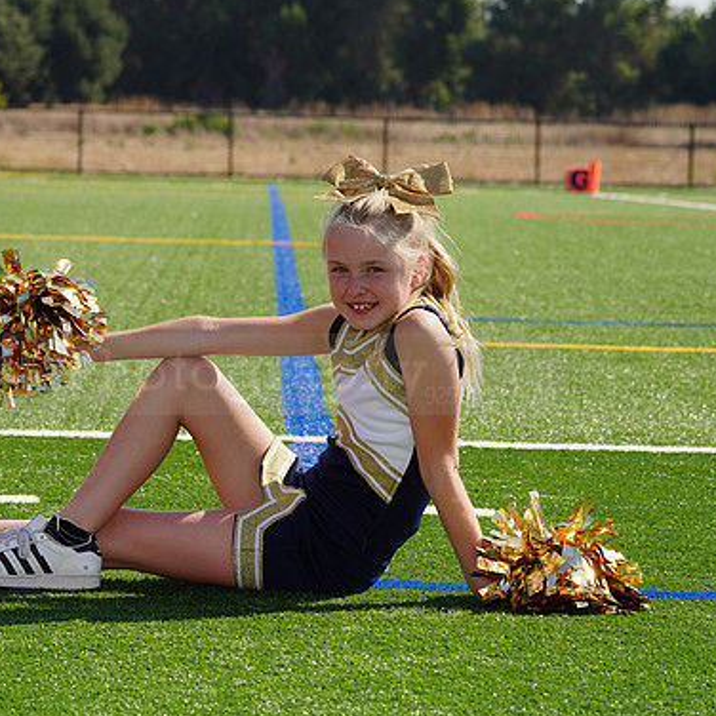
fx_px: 4048
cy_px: 358
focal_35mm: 173
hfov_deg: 10.1
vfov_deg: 10.1
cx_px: 194
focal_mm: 132
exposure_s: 1/250
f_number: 10
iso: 100
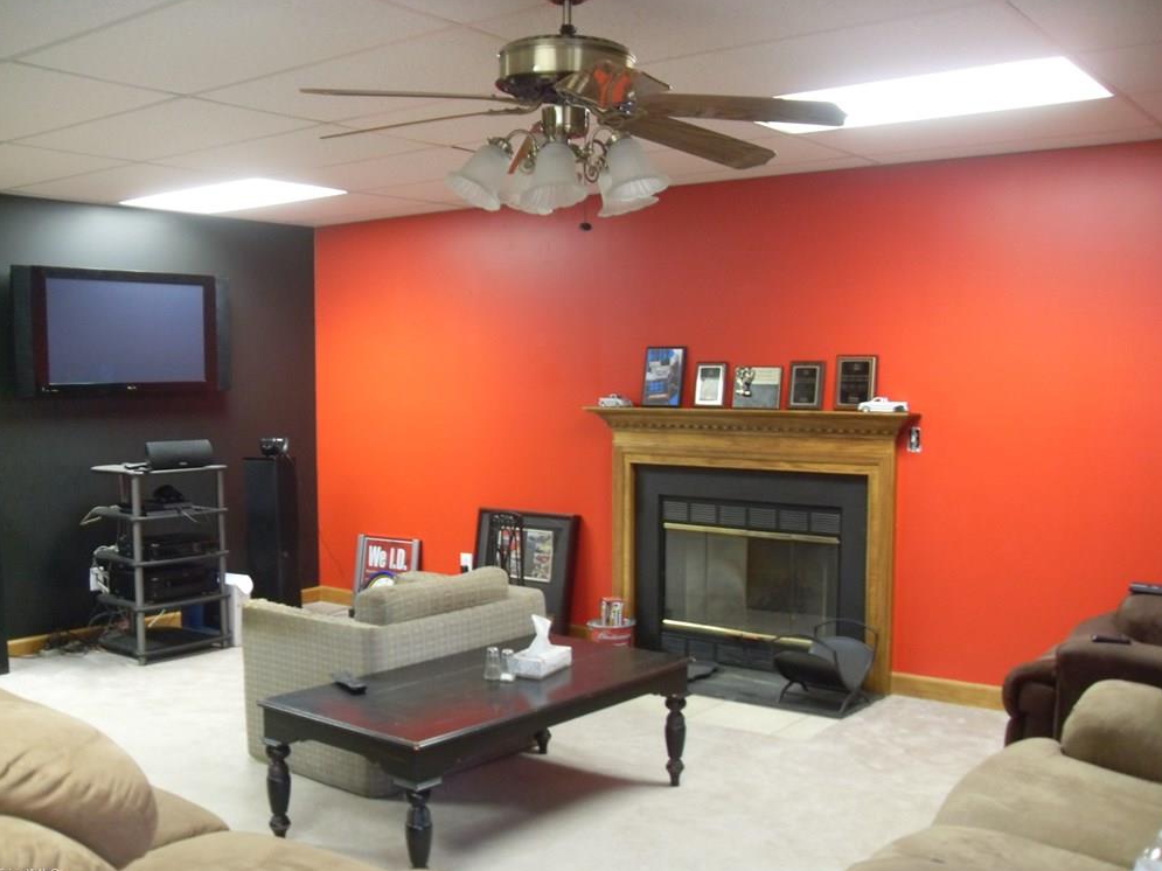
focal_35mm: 35
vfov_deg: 40.7
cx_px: 575
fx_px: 1175
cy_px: 438
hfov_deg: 52.6
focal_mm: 6.3
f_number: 2.8
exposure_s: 1/8
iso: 200
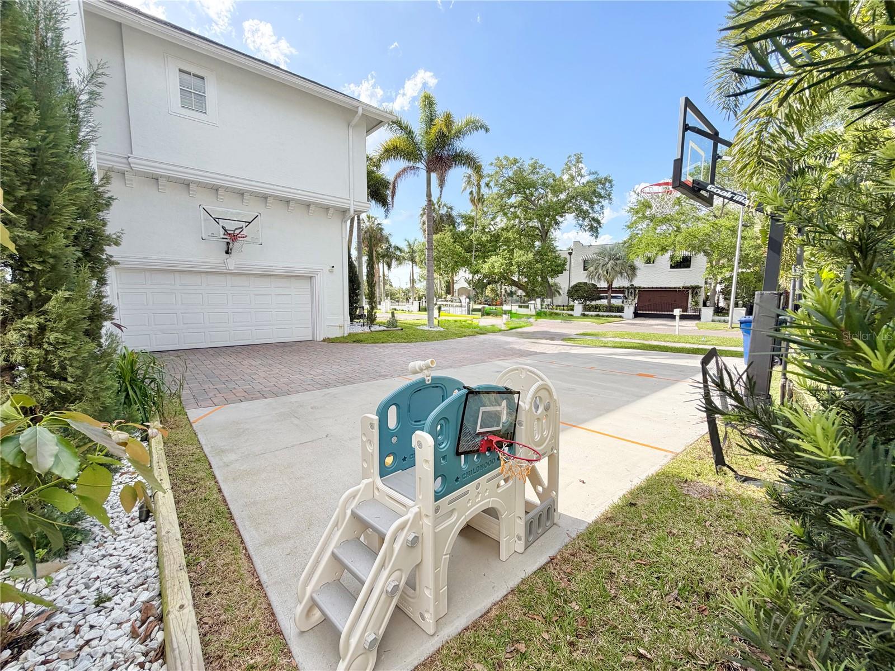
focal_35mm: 14
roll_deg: +0.3
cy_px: 336
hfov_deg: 102.1
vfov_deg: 85.7
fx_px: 362
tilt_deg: -6.5
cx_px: 448
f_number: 2.2
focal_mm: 2.22
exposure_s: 1/770
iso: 32
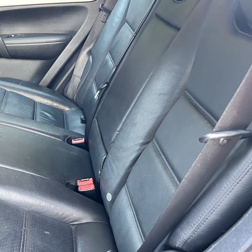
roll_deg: -1.3
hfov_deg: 32.1
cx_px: 19
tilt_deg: -25.0
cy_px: 147
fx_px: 412
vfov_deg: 34.0
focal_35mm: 50
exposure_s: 1/47
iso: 500
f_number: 1.5
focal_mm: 5.7
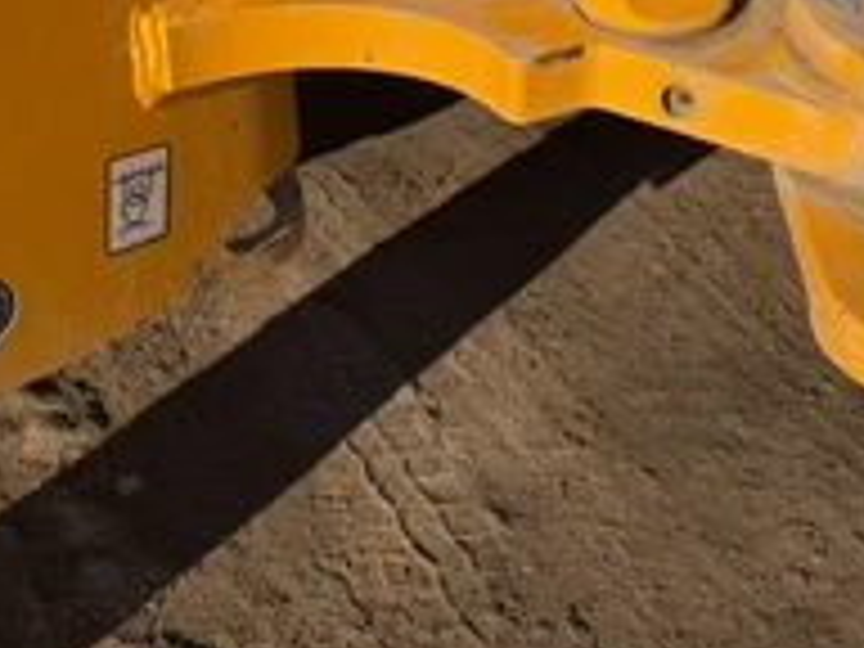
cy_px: 18
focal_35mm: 50
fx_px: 1248
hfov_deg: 36.7
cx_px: 706
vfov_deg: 27.6
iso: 80
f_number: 1.78
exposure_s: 1/6711
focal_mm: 6.76
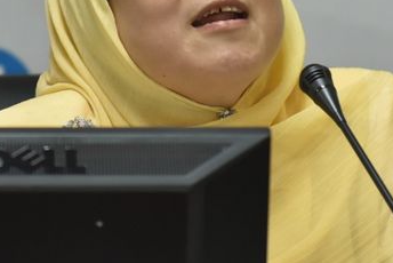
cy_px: -37
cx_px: 322
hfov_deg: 2.3
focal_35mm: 892
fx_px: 9746
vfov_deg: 1.5
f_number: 2.8
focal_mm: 200
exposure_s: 1/160
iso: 1000
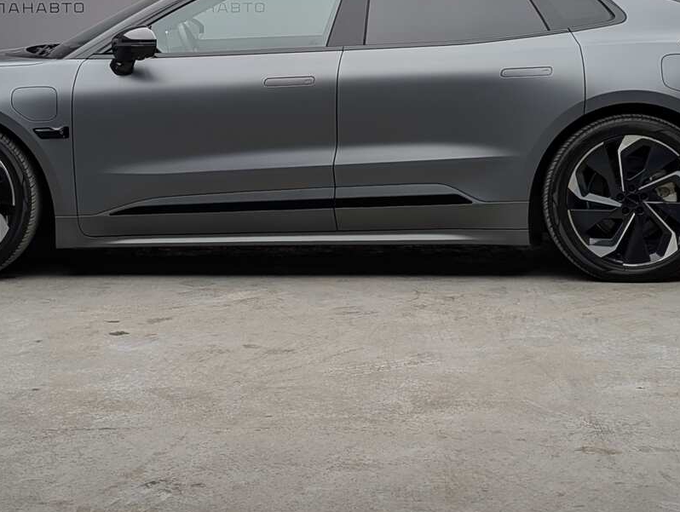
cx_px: 319
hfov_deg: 22.7
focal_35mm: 86
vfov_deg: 17.0
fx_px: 1692
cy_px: 72
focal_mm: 6.9
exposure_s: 1/301
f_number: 1.68
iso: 38
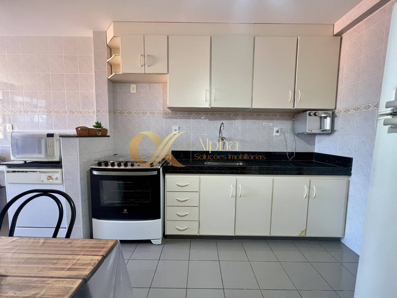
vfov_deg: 89.9
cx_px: 198
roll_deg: -1.7
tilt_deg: -5.5
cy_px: 149
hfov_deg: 106.2
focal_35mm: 13
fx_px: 149
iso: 160
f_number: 1.8
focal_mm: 1.57
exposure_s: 1/60
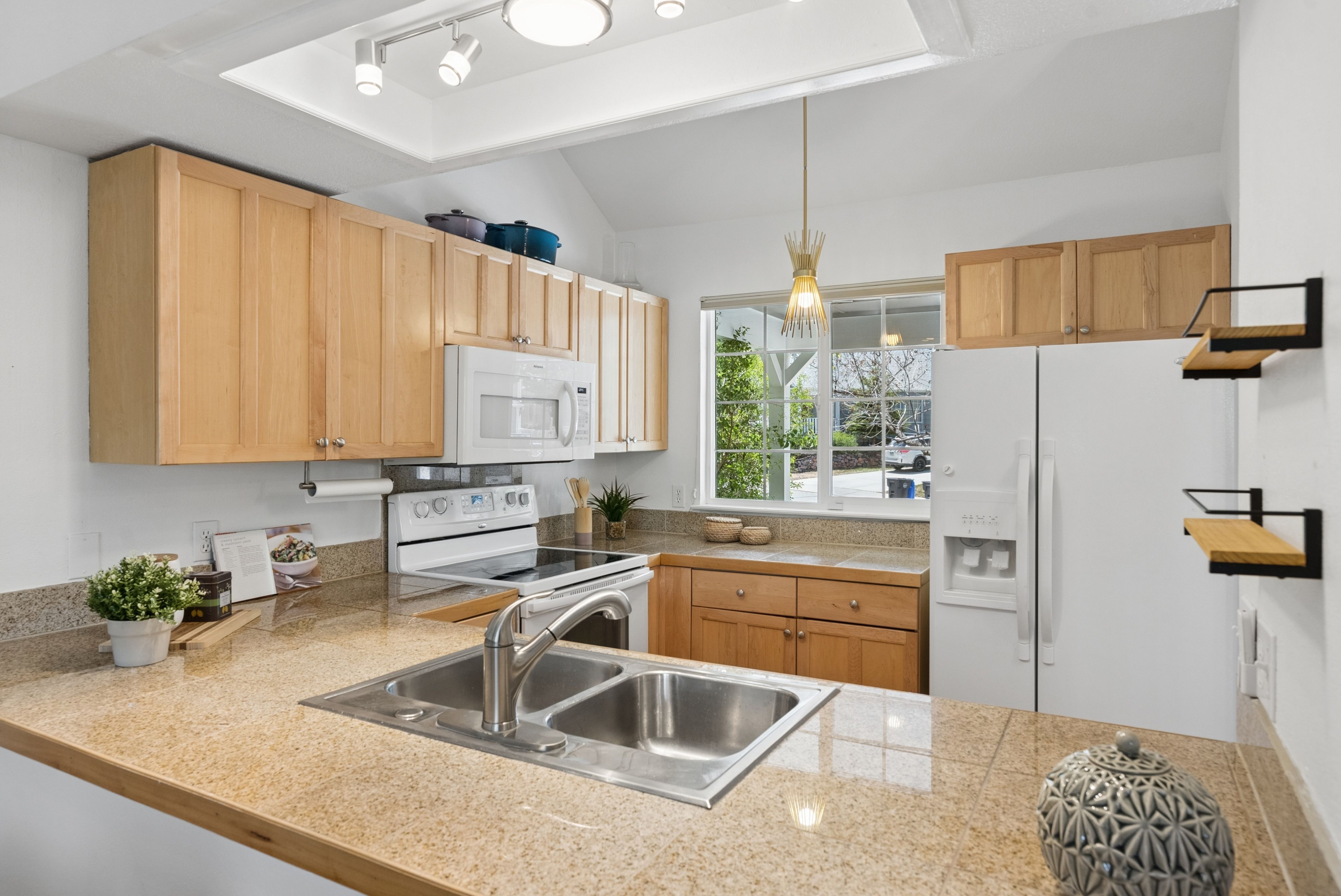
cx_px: 670
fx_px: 783
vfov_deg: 59.6
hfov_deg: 81.2
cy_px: 448
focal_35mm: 21
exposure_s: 1/50
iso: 640
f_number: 9
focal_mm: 21
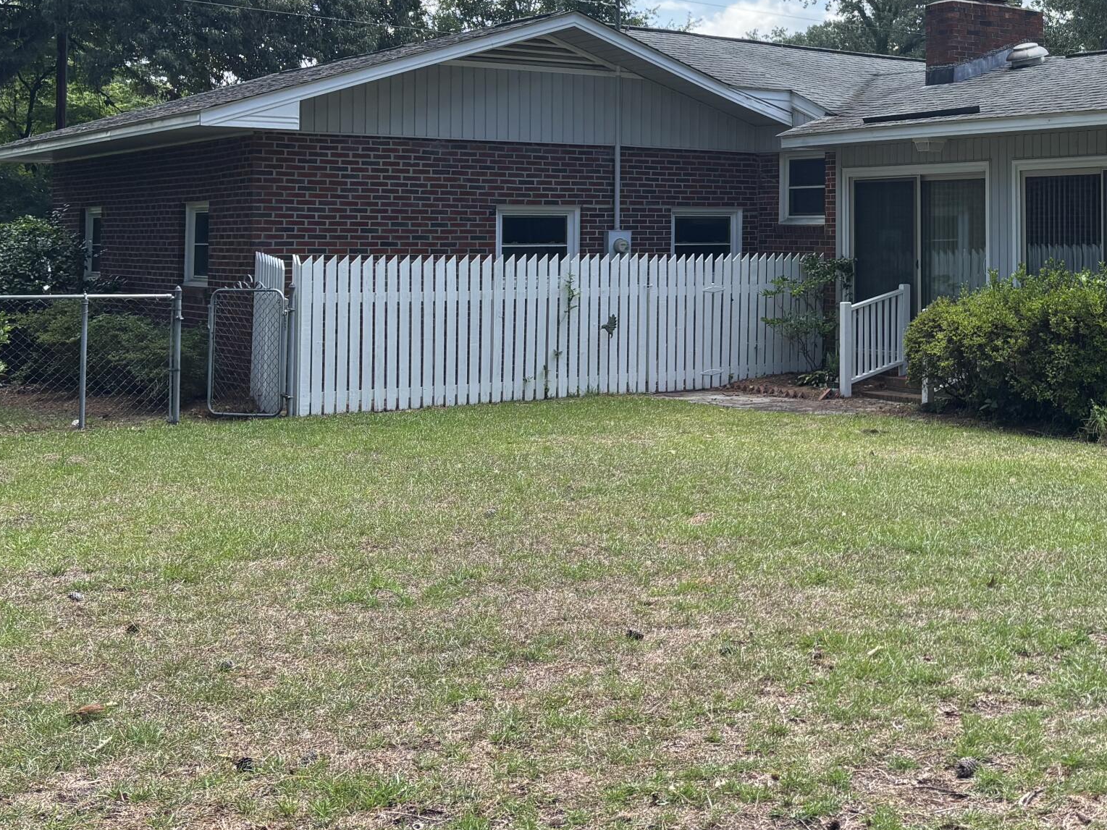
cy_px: 192
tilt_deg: +1.4
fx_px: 1631
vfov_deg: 28.1
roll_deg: -0.1
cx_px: 977
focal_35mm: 51
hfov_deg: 35.5
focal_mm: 5.96
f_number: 1.6
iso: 50
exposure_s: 1/880
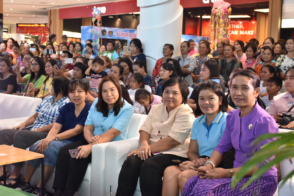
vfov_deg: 26.5
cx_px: 147
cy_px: 98
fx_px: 416
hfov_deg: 38.9
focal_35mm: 51
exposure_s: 1/80
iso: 800
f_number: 4.5
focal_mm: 34
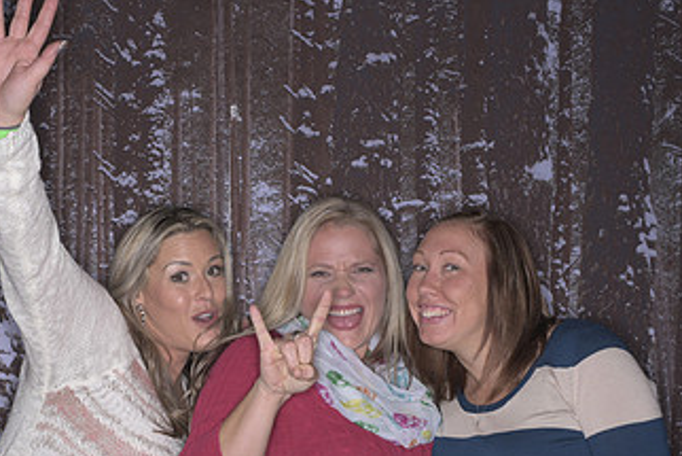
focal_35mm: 63
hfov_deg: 31.6
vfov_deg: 21.2
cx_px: 231
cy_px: 404
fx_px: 1194
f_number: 11
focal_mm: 35
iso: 64
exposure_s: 1/250
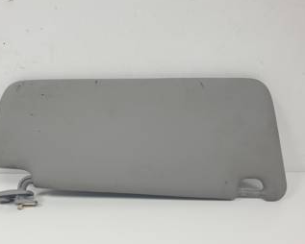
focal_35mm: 32
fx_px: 289
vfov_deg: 45.7
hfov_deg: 55.5
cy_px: 138
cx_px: 133
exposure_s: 1/191
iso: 50
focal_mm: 4.3
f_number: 2.4
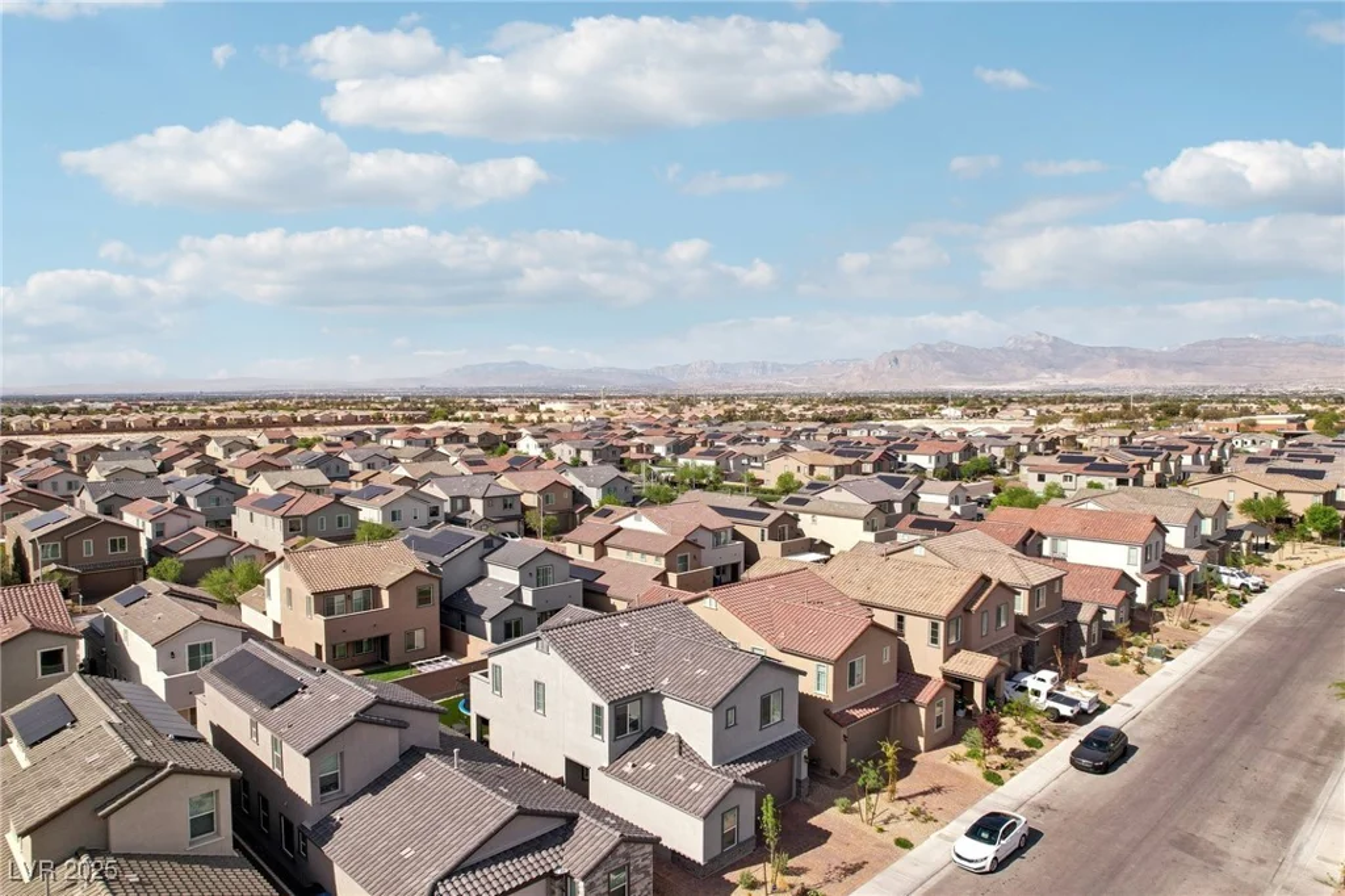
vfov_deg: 57.2
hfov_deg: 78.6
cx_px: 672
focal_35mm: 22
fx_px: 822
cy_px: 448
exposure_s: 1/1600
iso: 100
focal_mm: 8.4
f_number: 2.8
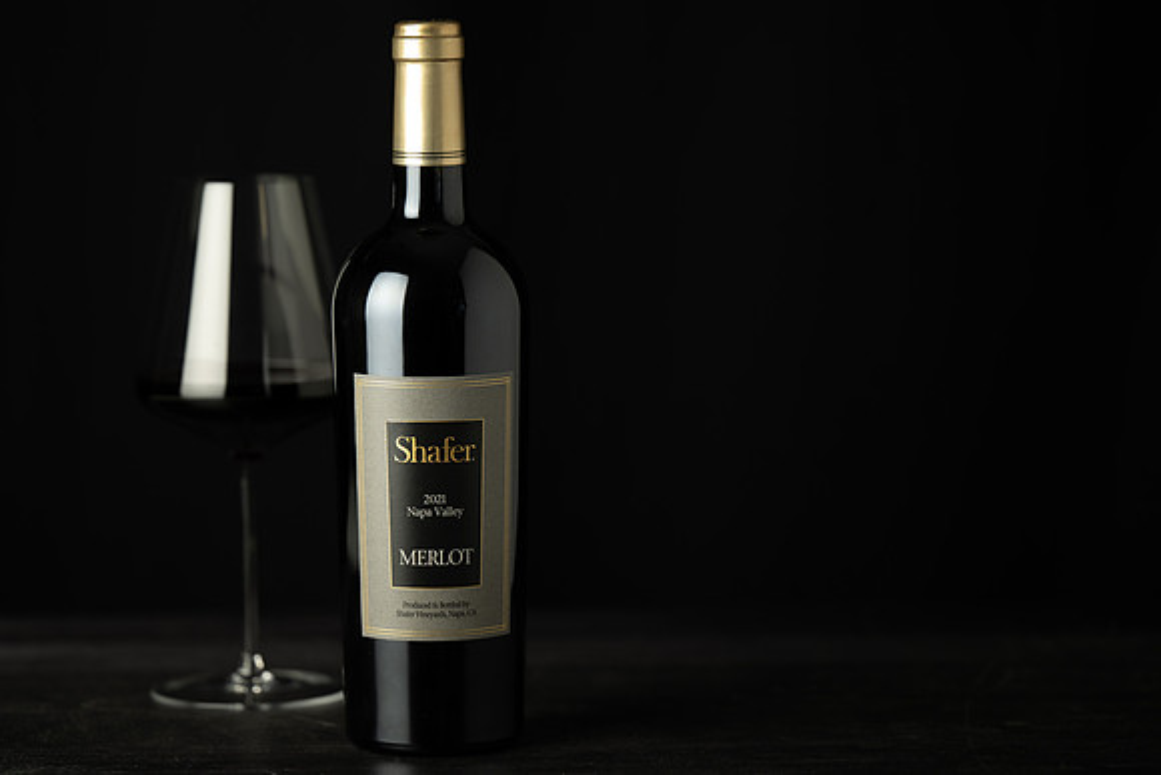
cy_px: 365
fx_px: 4511
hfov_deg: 14.7
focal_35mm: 140
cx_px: 507
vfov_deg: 9.8
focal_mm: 120
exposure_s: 1/5
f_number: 2.8
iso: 32
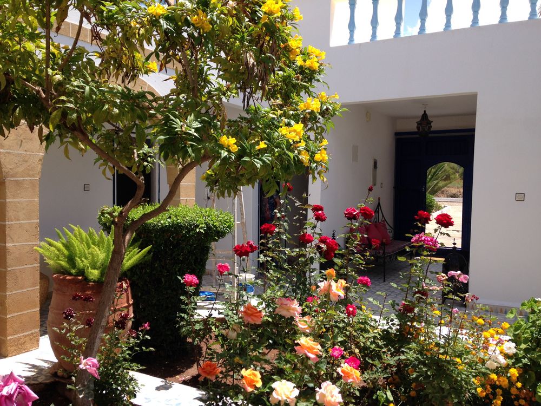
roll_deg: -0.1
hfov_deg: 55.4
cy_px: 203
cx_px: 270
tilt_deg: -4.0
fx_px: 516
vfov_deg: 42.9
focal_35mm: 33
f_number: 2.4
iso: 50
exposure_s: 1/1043
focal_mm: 4.12
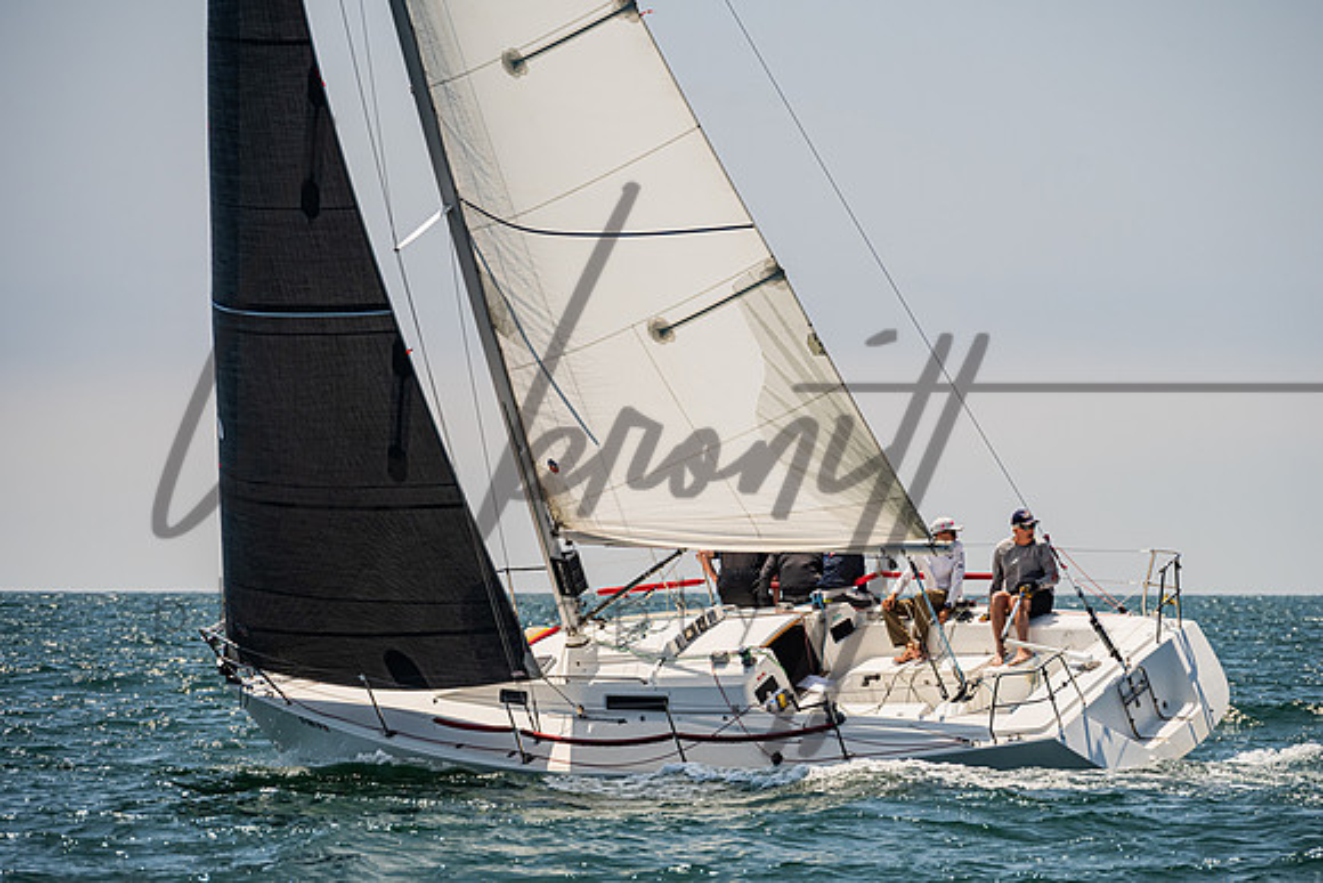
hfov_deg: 6.9
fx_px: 11031
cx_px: 730
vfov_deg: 4.6
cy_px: 483
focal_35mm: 300
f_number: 8
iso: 500
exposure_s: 1/1600
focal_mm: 250
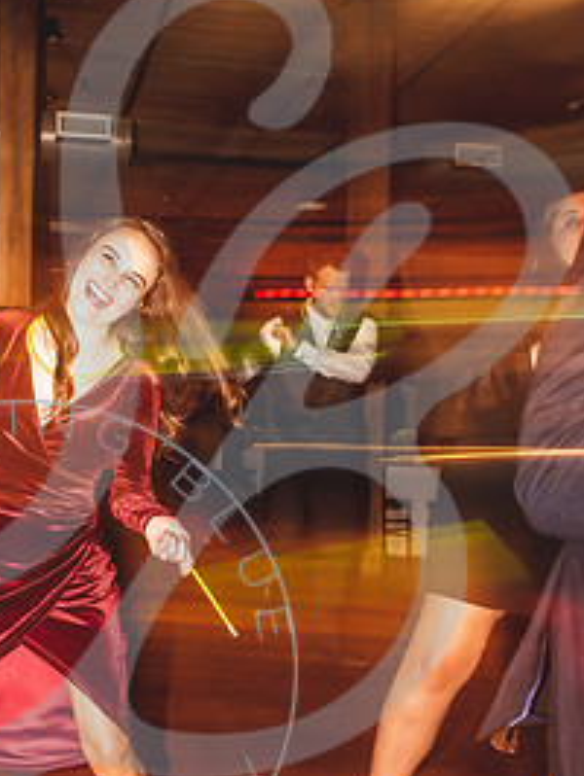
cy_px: 449
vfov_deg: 47.7
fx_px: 876
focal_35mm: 39
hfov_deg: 36.2
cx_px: 158
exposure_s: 1/6
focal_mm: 24
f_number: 11
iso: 1000
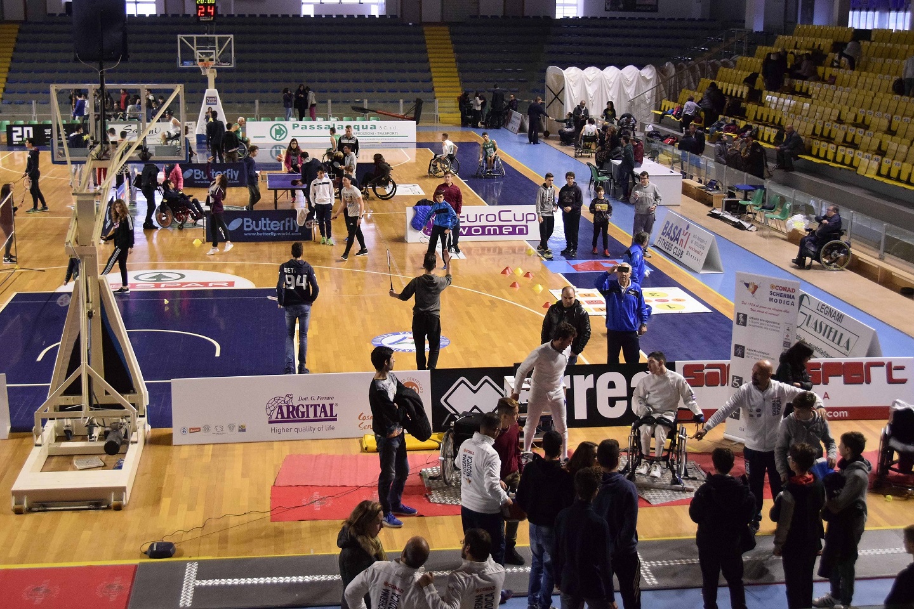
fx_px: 1219
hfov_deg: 41.1
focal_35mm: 48
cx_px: 457
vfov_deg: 28.1
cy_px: 304
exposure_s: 1/400
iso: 3600
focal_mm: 32
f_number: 4.2
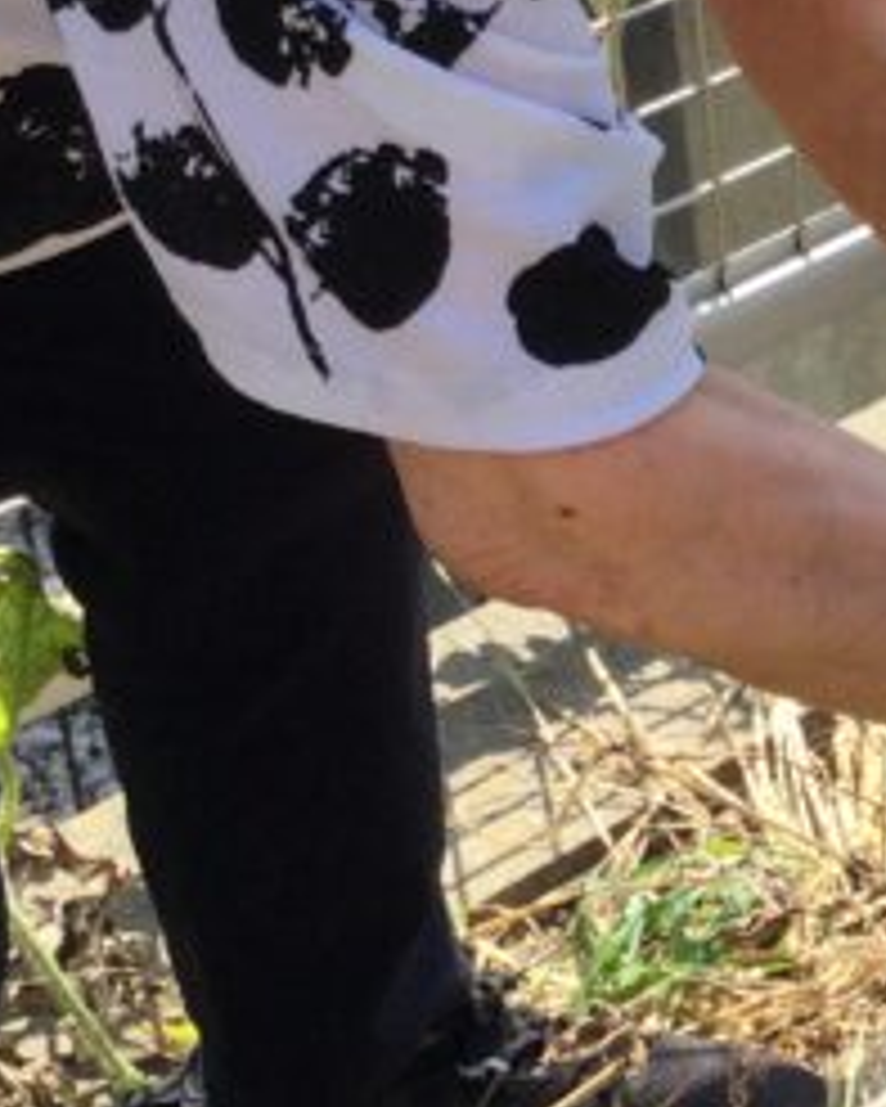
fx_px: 4127
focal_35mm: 126
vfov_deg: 15.2
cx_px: 1210
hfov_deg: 11.9
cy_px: 396
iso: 25
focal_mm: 3.3
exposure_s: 1/599
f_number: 2.4
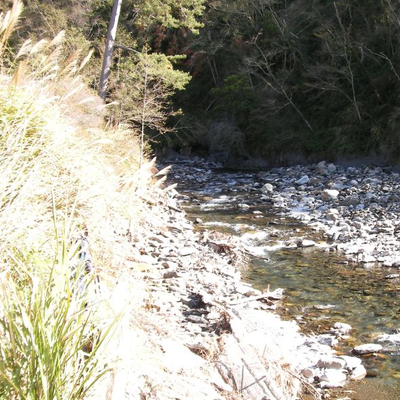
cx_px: 260
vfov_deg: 34.7
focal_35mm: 49
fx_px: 641
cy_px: 200
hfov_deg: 34.4
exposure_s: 1/136
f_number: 3.5
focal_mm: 6.3
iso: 50
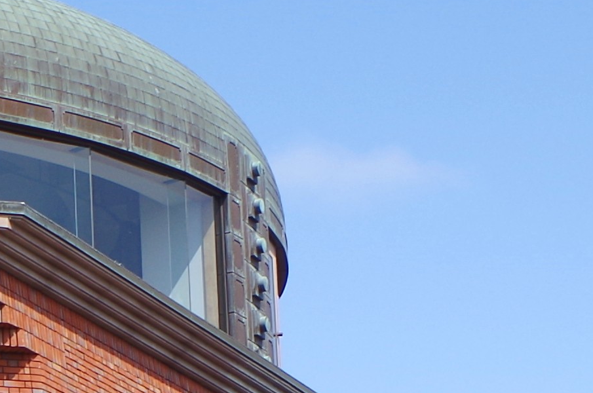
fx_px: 2417
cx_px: -349
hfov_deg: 13.1
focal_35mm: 147
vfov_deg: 9.1
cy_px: 588
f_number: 7.1
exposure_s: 1/400
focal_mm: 18
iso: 100
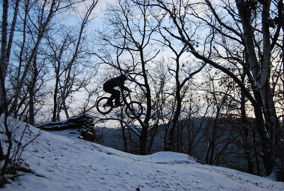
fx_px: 308
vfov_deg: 34.3
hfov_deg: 49.5
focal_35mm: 39
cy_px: 96
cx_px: 142
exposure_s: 1/640
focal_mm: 26
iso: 200
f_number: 4.2
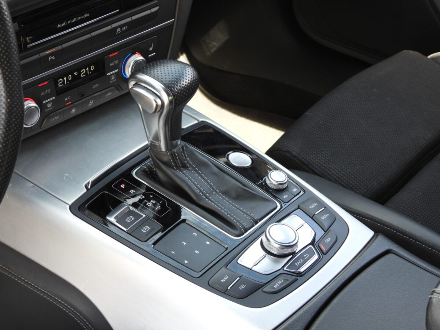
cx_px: 220
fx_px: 1017
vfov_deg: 18.4
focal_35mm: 80
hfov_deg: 24.4
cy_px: 165
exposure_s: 1/60
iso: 100
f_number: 3.5
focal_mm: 14.4
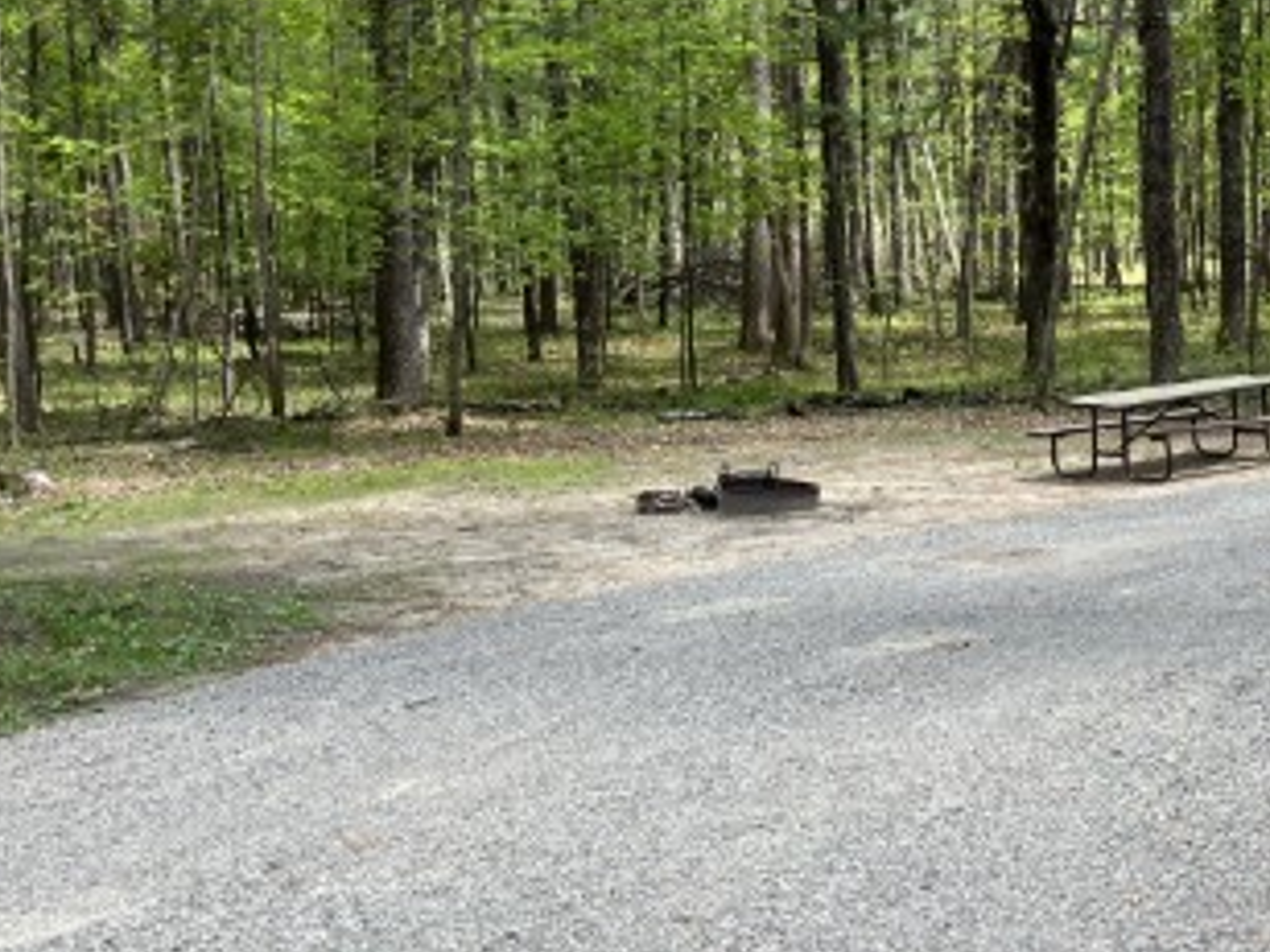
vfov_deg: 27.0
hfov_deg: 34.6
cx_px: 990
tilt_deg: -0.7
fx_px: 1981
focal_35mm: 54
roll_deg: +0.9
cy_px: 404
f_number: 1.6
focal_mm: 5.1
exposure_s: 1/378
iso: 50
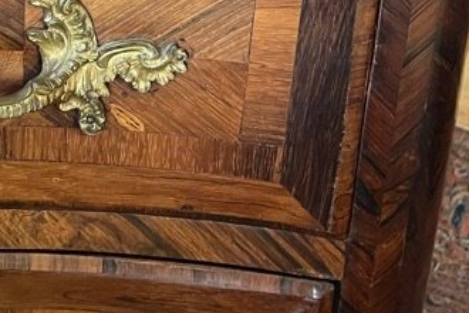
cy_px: -236
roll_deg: +1.5
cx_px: 0
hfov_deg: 23.2
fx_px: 1094
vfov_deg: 14.5
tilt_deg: -20.4
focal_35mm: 84
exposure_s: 1/50
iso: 200
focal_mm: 5.1
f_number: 1.6
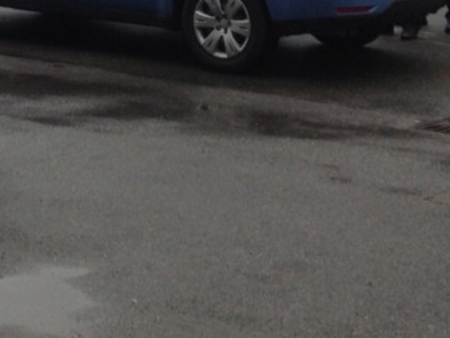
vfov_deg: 10.8
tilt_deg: -1.7
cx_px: 4
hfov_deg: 14.6
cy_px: -166
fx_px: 1730
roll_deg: -0.5
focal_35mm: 133
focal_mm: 4.28
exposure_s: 1/298
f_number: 2.4
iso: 50
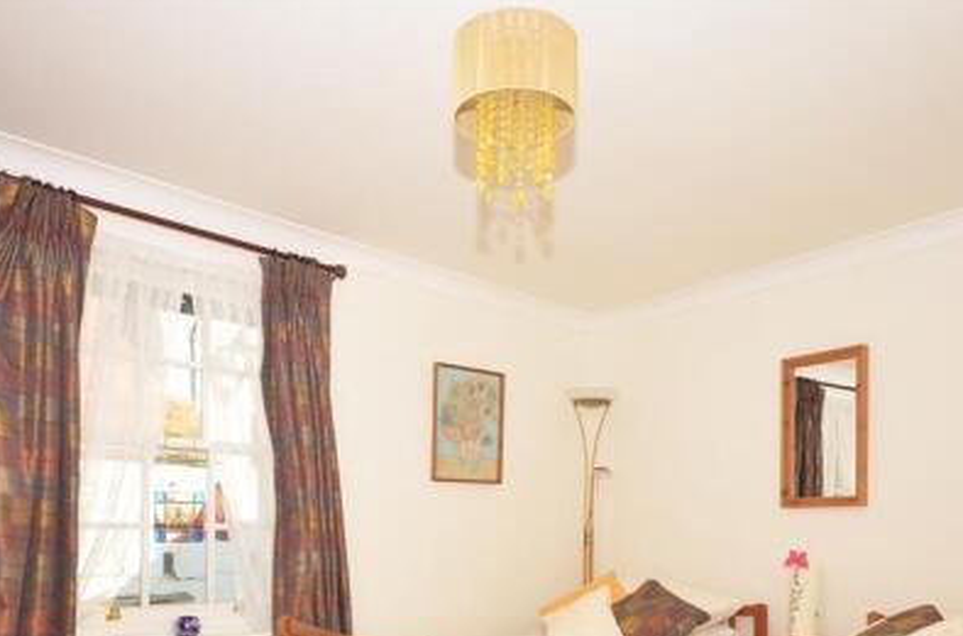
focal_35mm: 30
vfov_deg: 41.2
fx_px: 800
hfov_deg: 62.1
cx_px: 477
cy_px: 521
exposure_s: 1/200
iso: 200
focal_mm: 12
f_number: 5.6
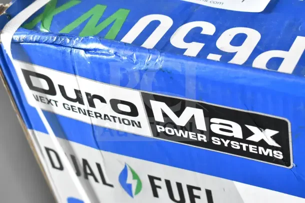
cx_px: 152
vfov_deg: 18.9
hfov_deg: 28.1
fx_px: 610
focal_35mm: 72
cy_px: 102
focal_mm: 48
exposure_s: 1/125
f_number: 5.6
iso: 6400
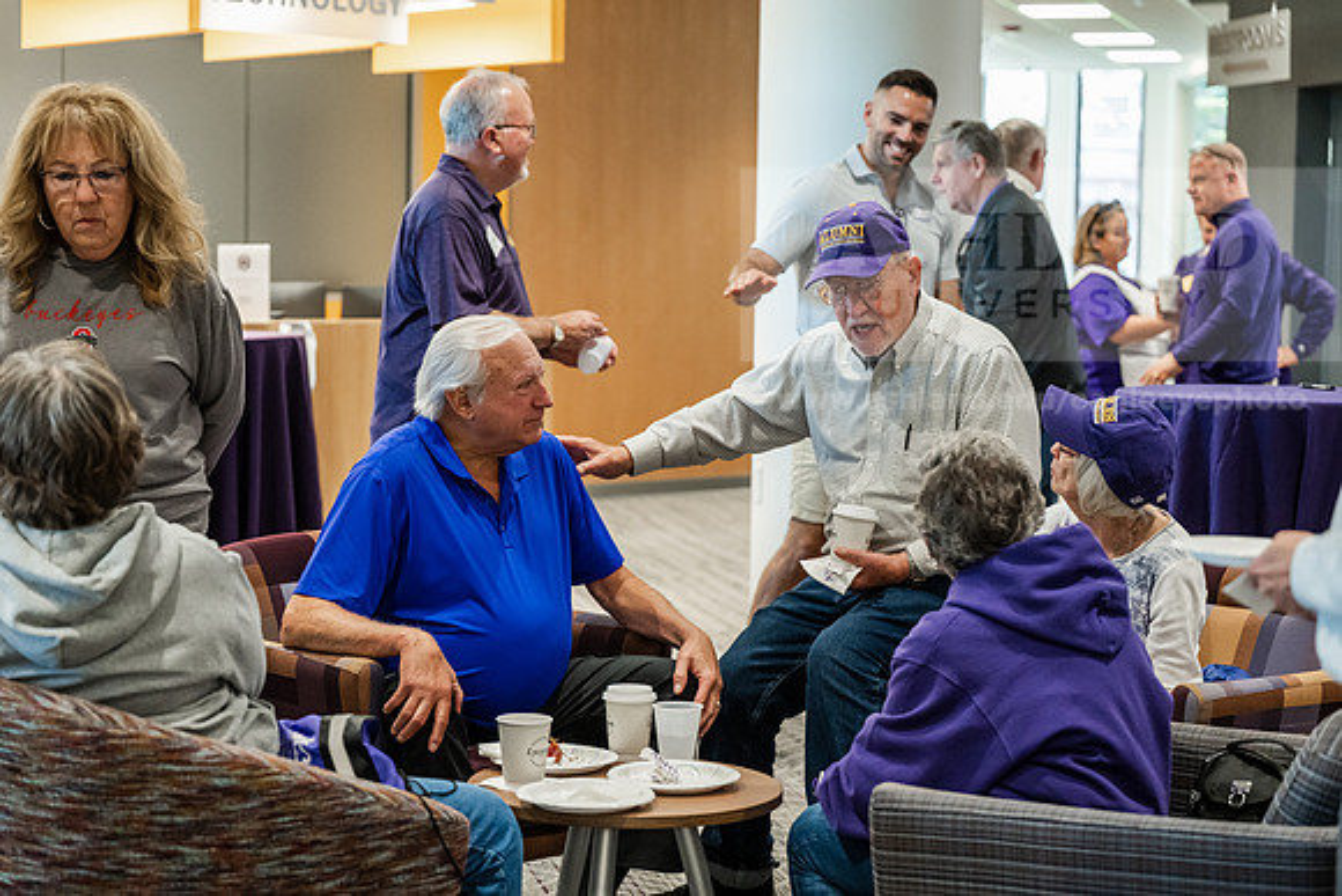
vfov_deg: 19.5
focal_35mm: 70
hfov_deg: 28.8
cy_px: 448
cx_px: 671
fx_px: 2610
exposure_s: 1/200
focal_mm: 70
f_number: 3.2
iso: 2500
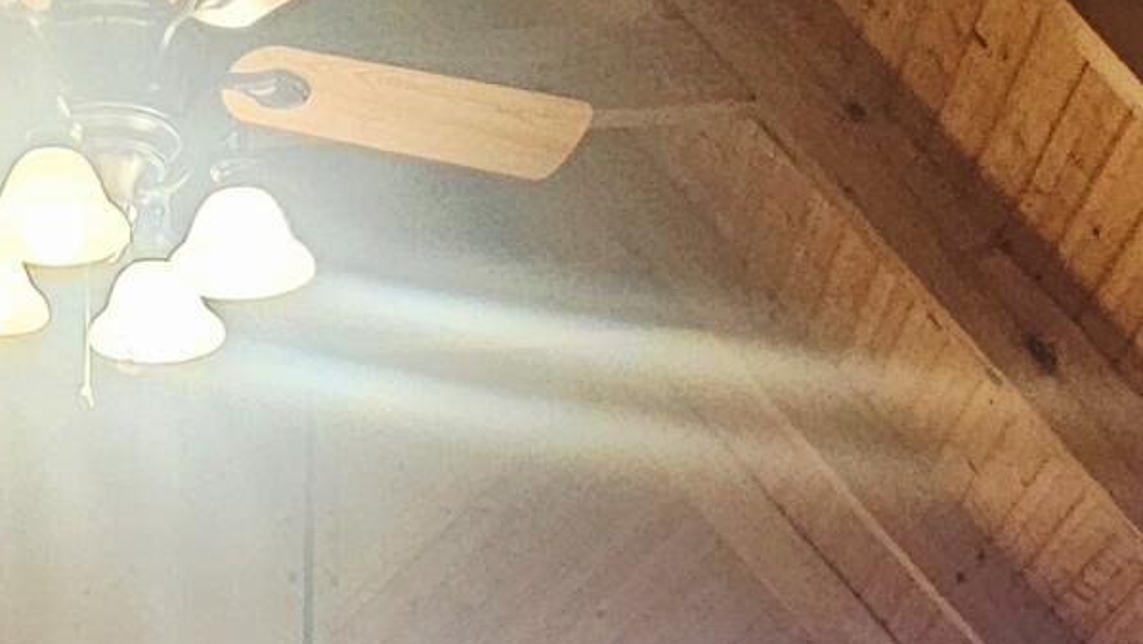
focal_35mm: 71
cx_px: 187
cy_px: 1552
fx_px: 2153
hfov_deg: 28.9
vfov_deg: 12.9
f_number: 2.2
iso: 250
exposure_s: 1/60.2
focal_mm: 2.2
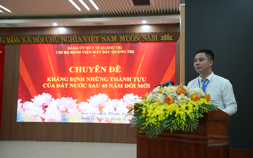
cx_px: 127
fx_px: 299
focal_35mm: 43
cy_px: 75
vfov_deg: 29.6
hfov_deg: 45.8
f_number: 4
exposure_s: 1/160
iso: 1600
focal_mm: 42.4
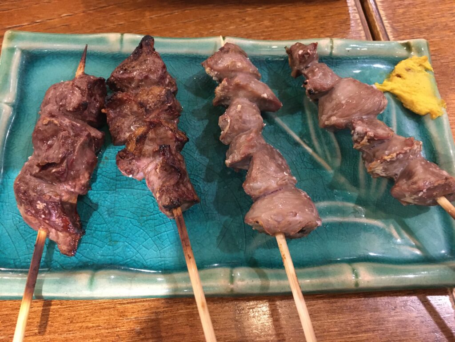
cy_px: 171
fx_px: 381
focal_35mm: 29
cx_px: 228
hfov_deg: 61.7
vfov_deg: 48.2
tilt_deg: -66.6
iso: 250
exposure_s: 1/15
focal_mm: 4.15
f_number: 2.2
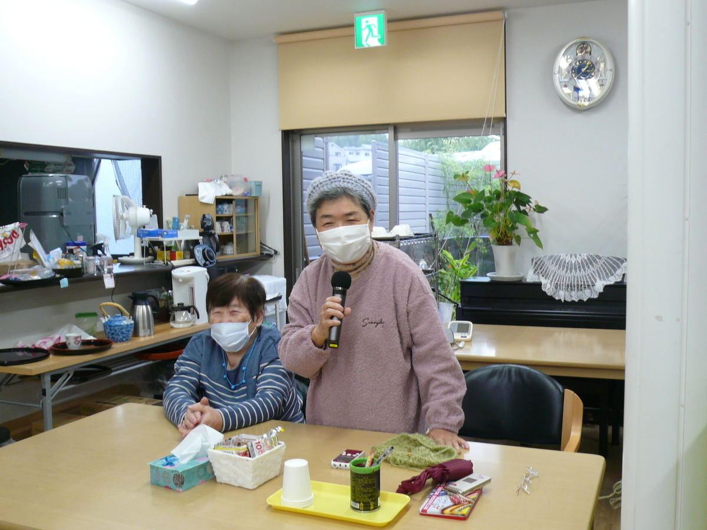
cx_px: 354
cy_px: 265
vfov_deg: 40.7
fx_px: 715
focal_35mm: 35
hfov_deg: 52.6
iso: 100
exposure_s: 1/30
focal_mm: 4.7
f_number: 2.8
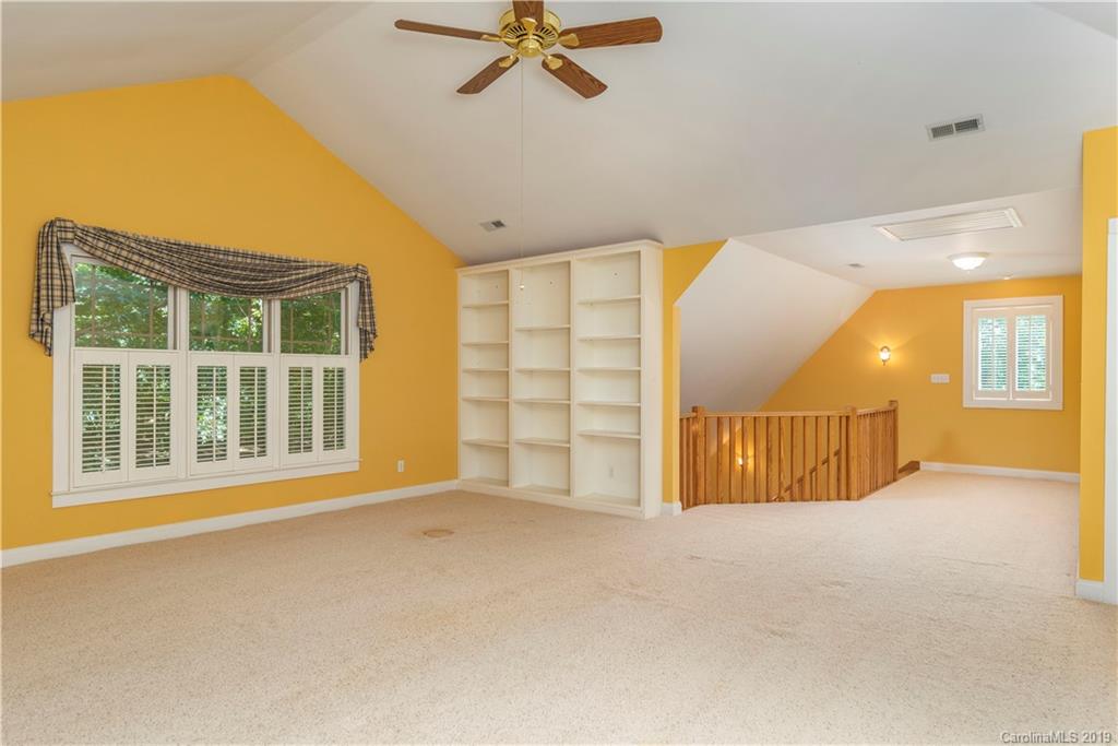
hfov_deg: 78.6
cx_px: 559
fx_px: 683
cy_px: 373
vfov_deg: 57.2
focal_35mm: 22
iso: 400
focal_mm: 22
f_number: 8
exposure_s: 1/80
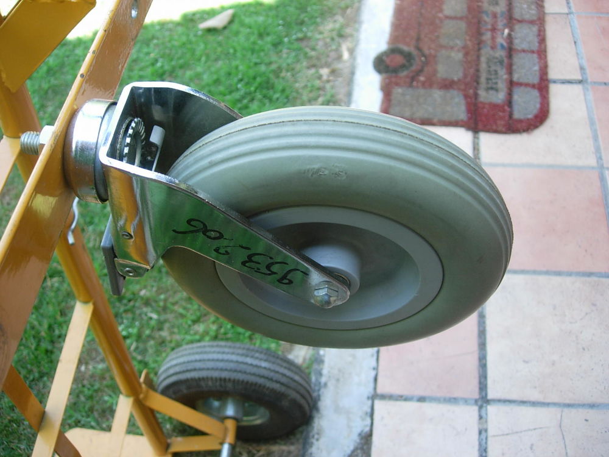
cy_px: 228
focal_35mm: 38
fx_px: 669
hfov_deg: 49.0
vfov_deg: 37.7
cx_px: 304
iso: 64
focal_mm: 7.8
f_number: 2.8
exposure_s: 1/82.9
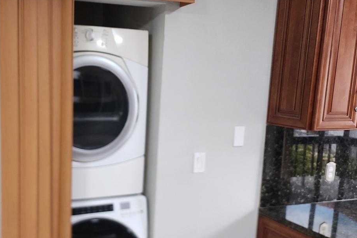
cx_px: 92
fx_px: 417
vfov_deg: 31.7
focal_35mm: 42
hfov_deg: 44.9
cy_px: 155
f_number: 1.8
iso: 500
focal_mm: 6.4
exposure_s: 1/120
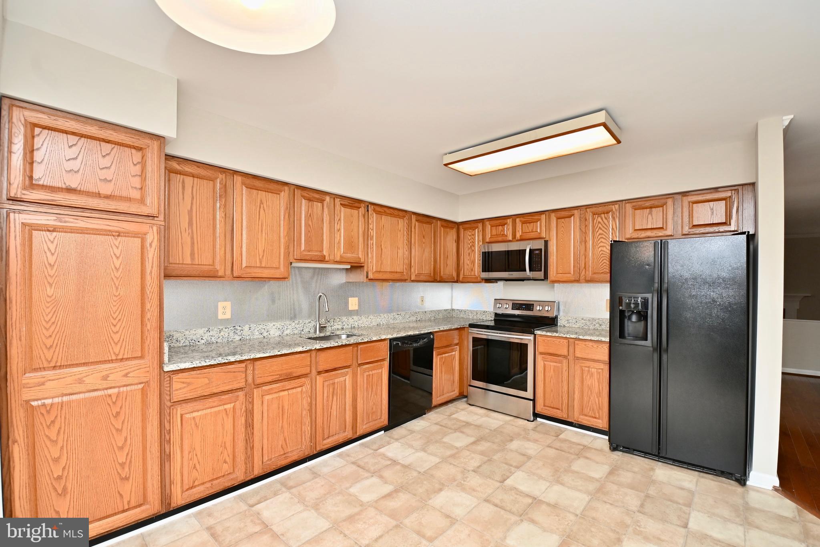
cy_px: 274
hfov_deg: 100.4
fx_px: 342
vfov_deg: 77.3
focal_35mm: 15
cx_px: 410
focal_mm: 10
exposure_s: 1/30
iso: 200
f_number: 7.1
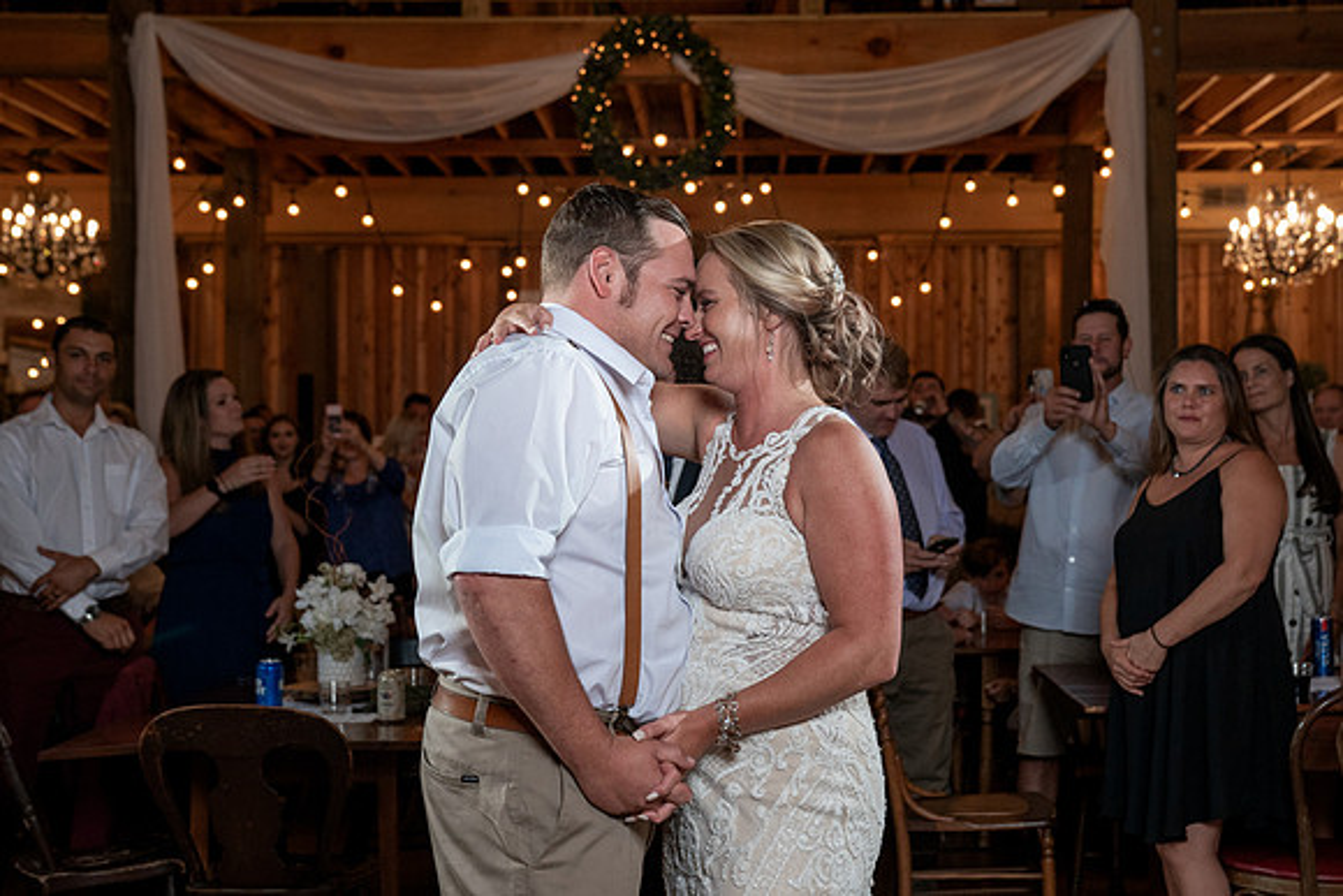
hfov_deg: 35.9
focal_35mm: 56
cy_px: 441
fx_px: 2074
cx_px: 715
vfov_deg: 24.4
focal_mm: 44
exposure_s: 1/200
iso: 1000
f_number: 4
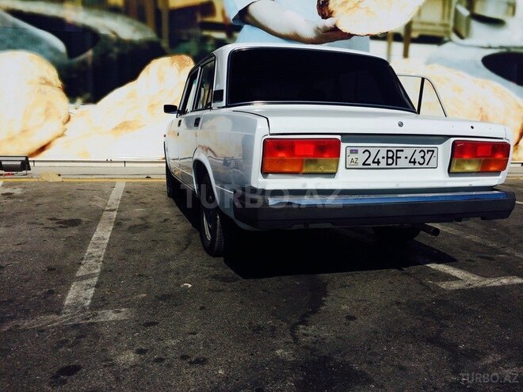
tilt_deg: -5.0
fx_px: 438
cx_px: 262
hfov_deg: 61.7
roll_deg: -1.5
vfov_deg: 48.2
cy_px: 196
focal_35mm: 29
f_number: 2.2
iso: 40
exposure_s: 1/8264
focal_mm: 4.15
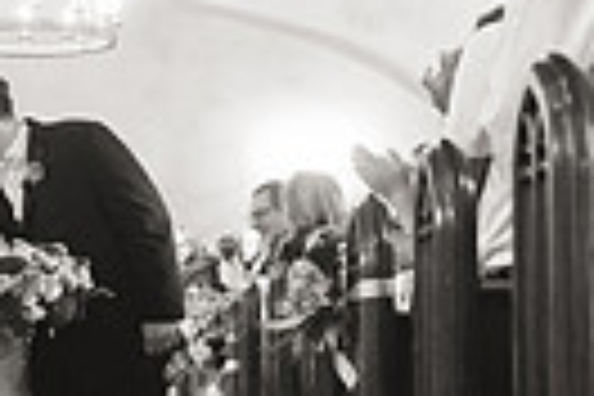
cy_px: 153
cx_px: 27
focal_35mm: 141
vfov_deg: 9.7
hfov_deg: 14.4
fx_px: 2326
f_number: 2.8
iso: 4000
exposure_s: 1/125
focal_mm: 32
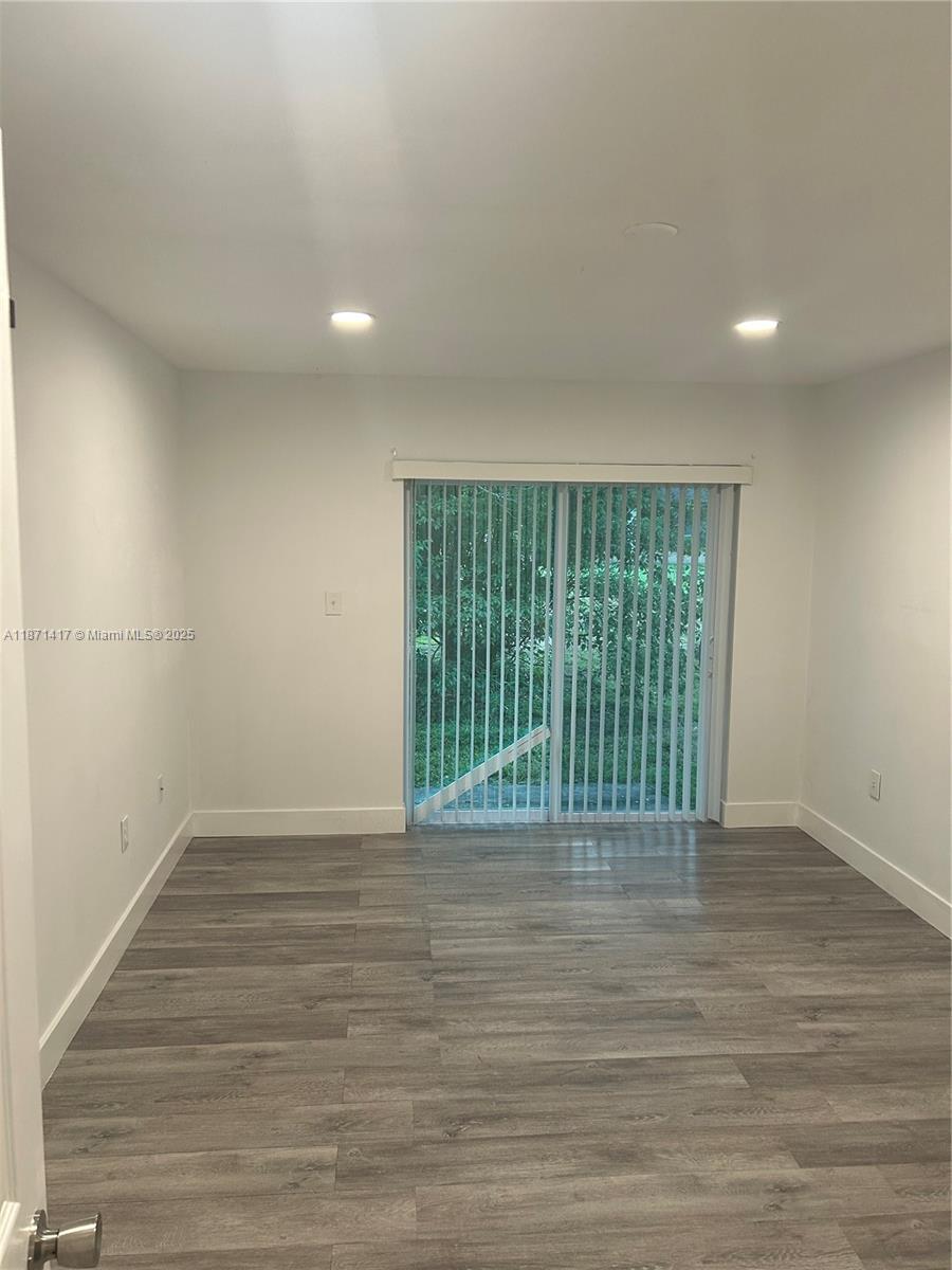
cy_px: 635
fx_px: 953
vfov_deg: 67.3
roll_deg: +0.1
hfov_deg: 53.1
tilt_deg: -6.8
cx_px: 476
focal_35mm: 26
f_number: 1.5
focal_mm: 5.7
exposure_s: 1/120
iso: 125
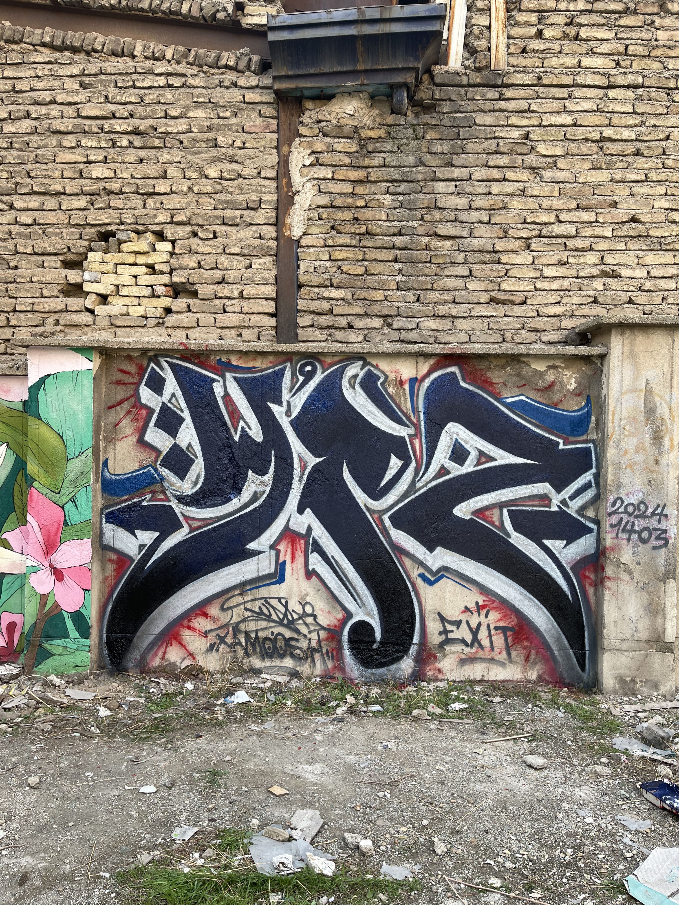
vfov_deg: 69.4
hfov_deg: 54.9
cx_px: 340
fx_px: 654
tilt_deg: -1.1
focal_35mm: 25
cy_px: 452
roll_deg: -1.9
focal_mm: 5.1
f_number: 1.6
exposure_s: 1/121
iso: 40
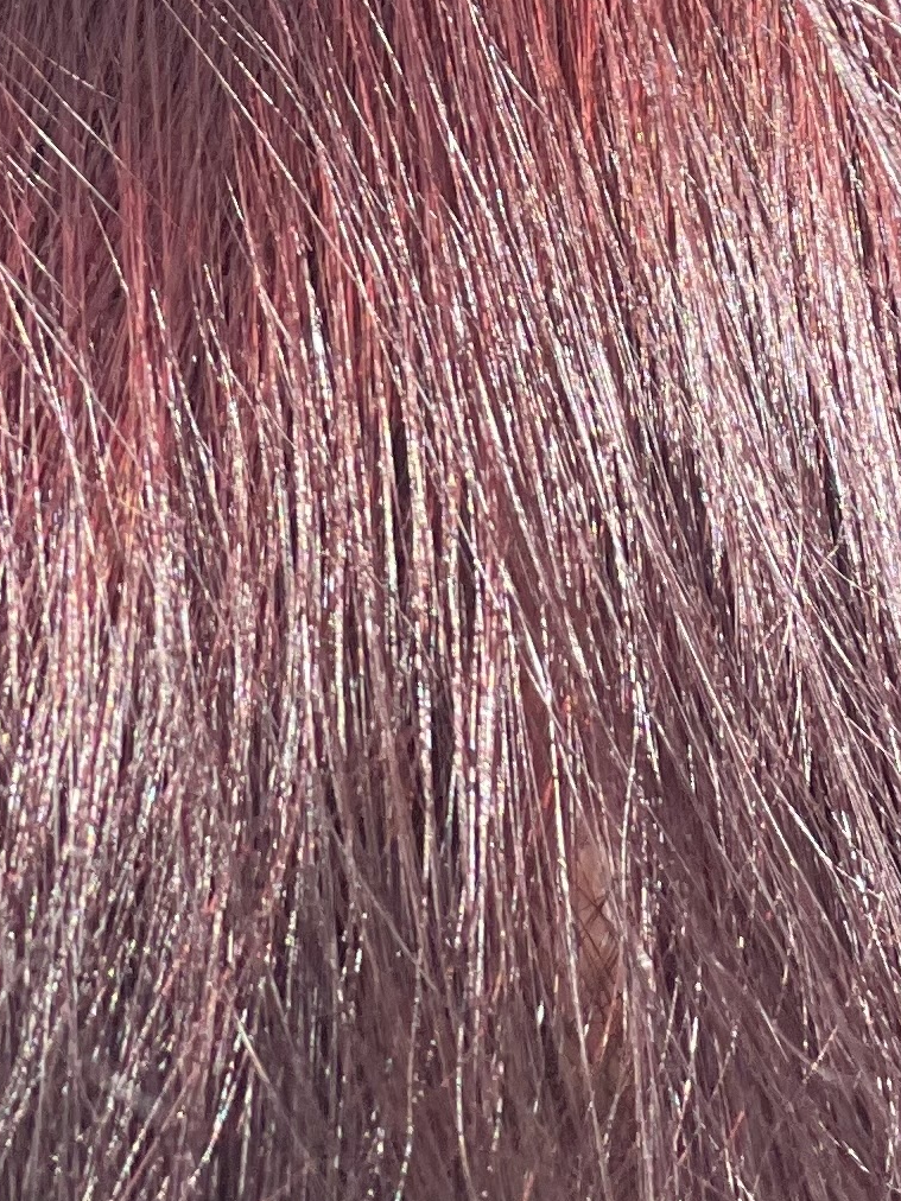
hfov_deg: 5.8
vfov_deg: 7.6
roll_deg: -3.0
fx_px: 8850
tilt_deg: -14.1
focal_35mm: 255
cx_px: 1397
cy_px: -723
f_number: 2.2
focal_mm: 7.5
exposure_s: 1/419
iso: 32
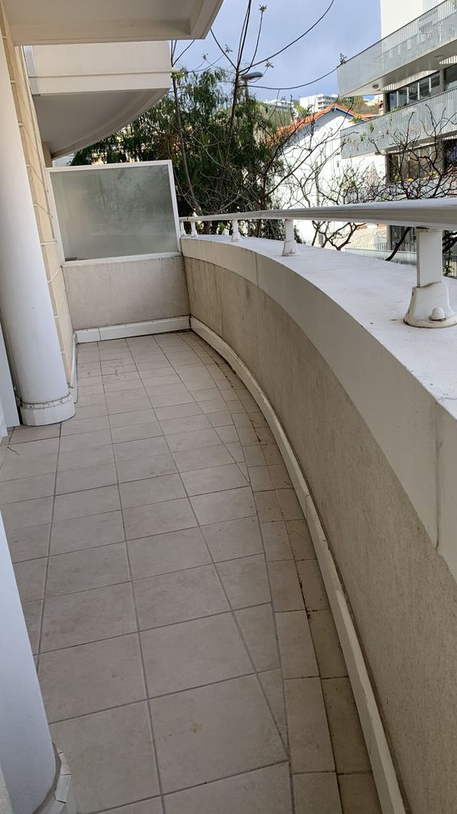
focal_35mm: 29
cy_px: 405
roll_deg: +7.1
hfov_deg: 40.1
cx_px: 249
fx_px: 625
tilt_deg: -15.3
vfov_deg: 66.1
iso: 25
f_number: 1.8
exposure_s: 1/765
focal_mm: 4.25
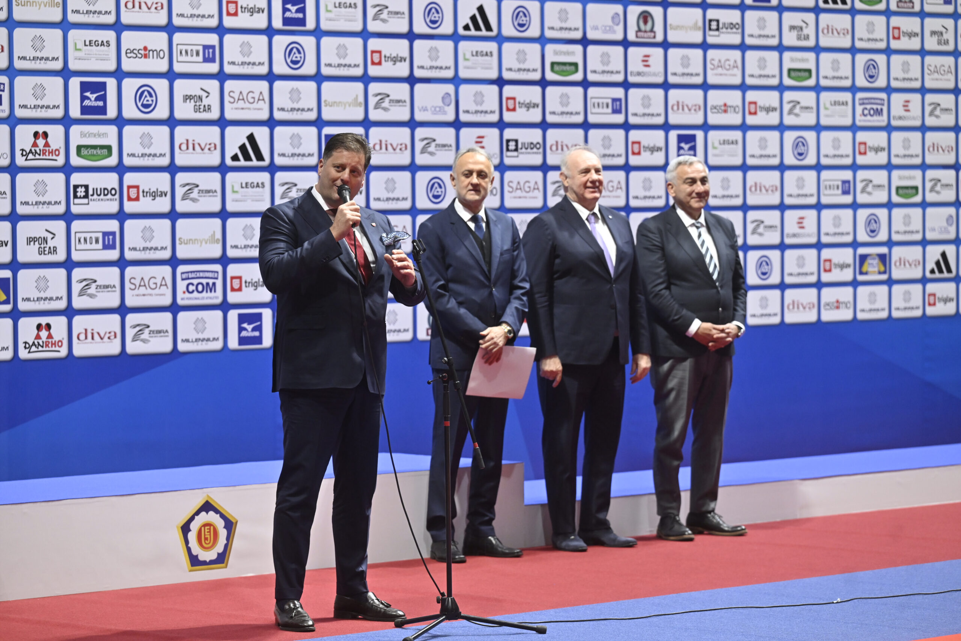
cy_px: 320
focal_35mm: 135
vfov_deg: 10.2
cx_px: 480
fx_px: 3604
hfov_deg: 15.2
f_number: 4
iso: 1600
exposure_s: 1/640
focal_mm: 135
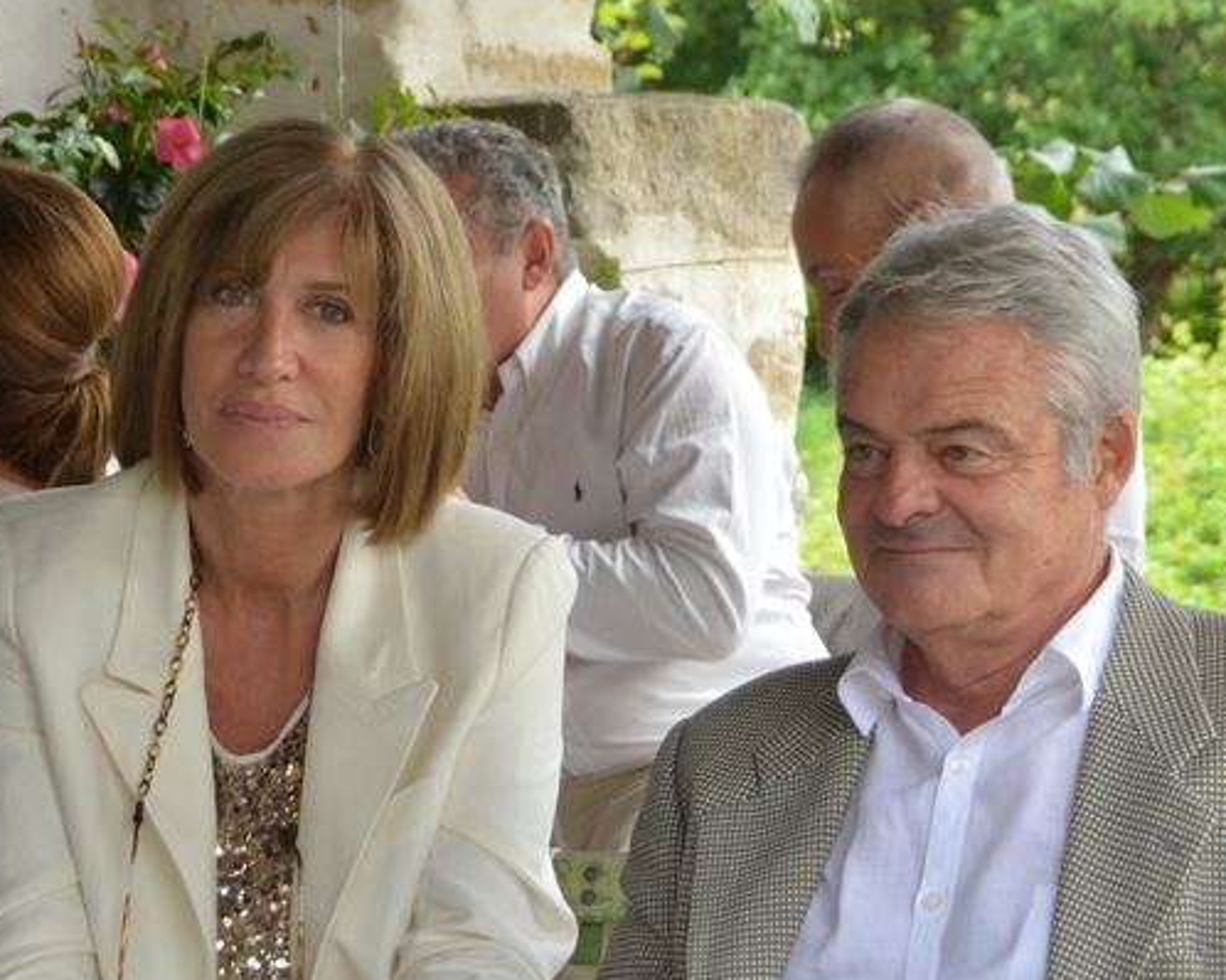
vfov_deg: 8.5
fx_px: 6565
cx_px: 830
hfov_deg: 10.7
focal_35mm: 181
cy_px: 634
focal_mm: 50
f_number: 4.8
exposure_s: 1/80
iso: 400
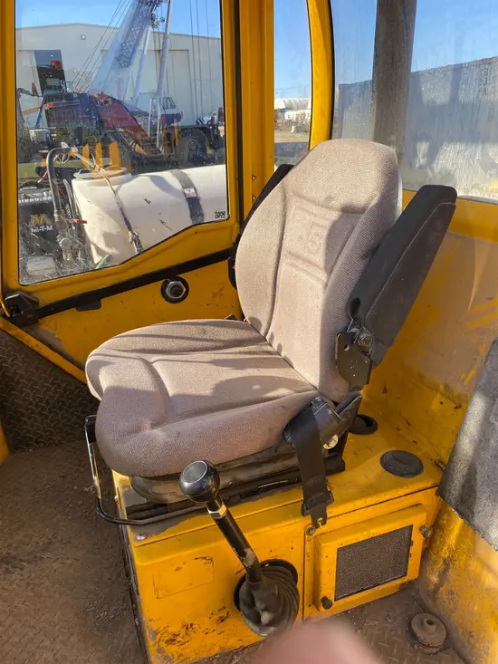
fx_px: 499
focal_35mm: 26
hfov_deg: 53.1
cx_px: 249
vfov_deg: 67.3
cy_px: 332
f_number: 1.8
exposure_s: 1/330
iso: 32
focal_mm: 4.25
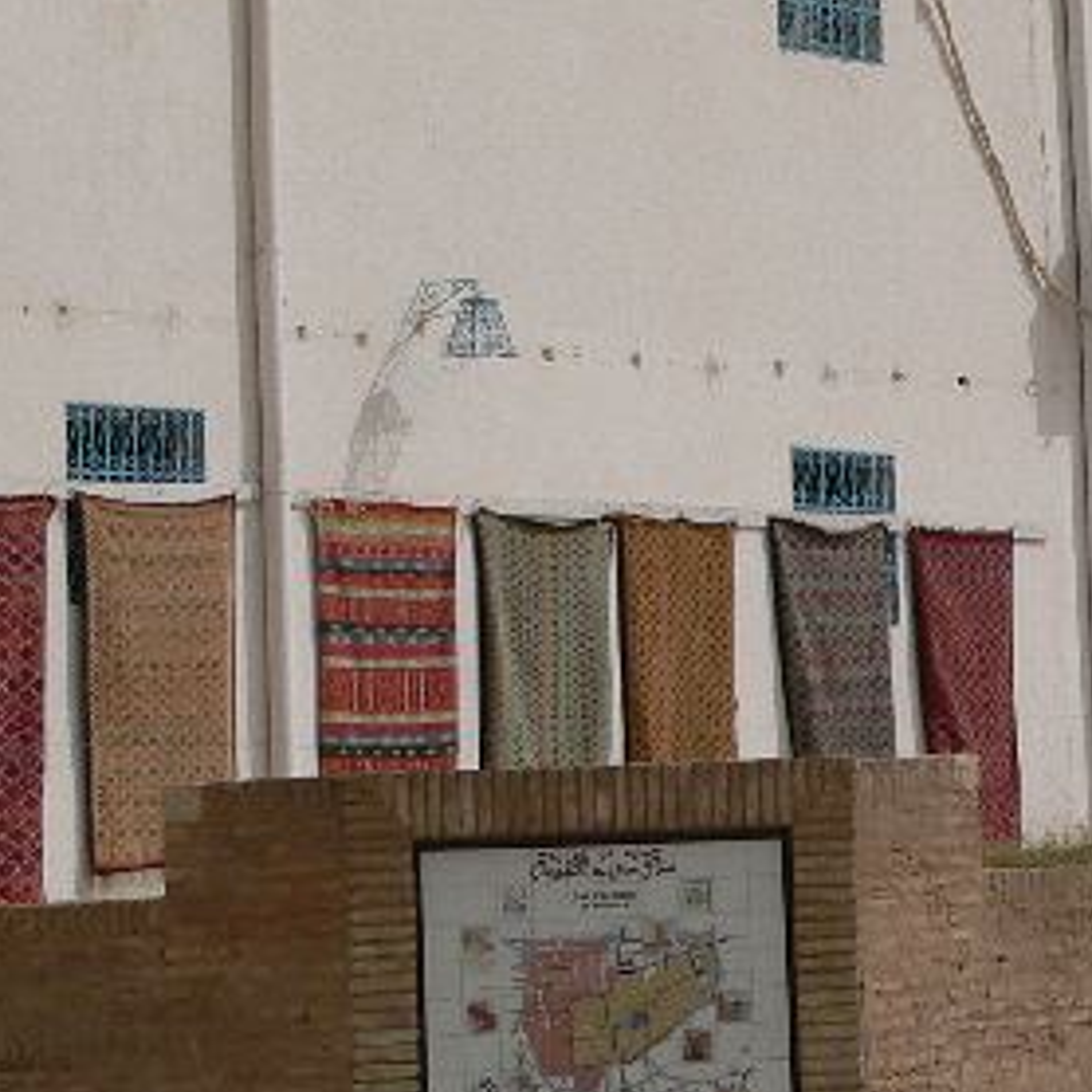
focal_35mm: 183
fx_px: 6531
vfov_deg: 9.5
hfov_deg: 9.5
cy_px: 259
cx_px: 1108
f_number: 5.6
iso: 80
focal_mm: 12
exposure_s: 1/1000
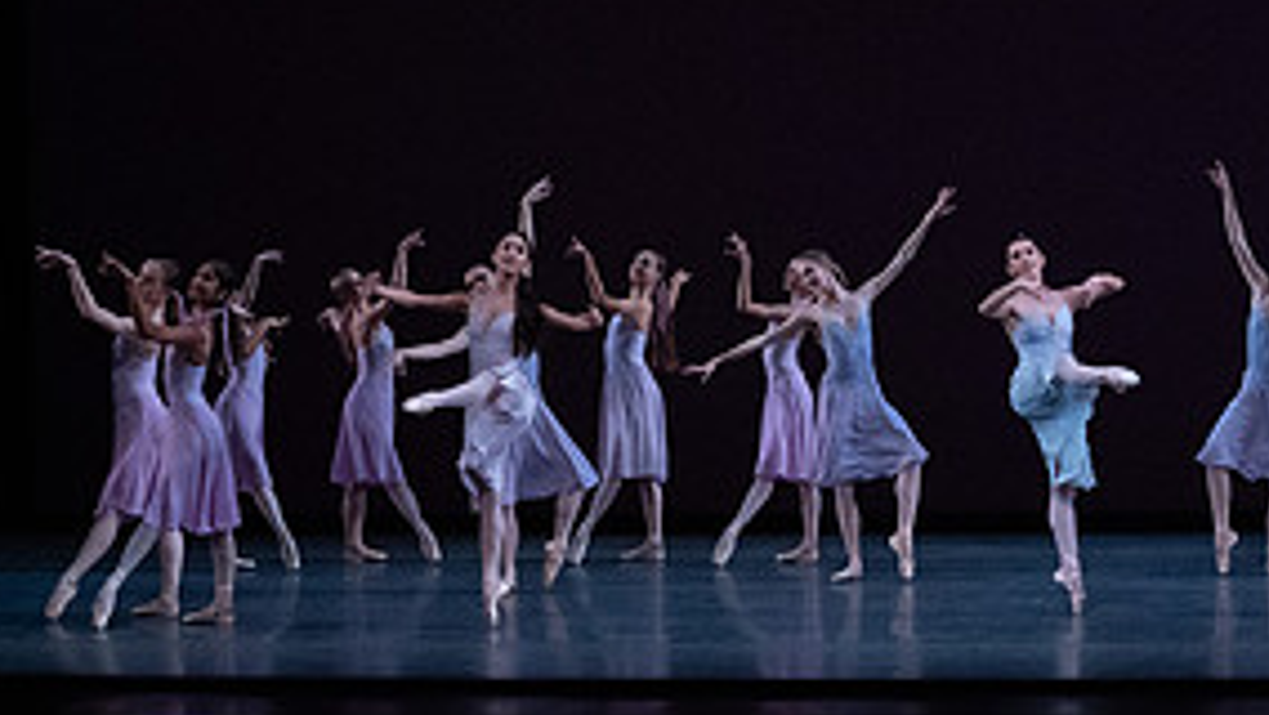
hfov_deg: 14.2
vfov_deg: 8.1
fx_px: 5049
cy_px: 87
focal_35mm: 150
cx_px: 1081
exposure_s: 1/400
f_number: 13
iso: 12800
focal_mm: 70
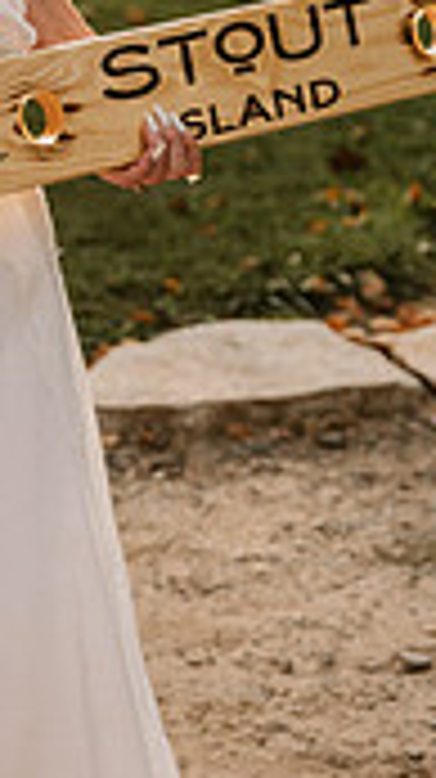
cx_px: -155
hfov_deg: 7.1
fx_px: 3482
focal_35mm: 169
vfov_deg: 12.7
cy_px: 391
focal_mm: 62
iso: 1000
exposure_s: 1/6400
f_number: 2.8
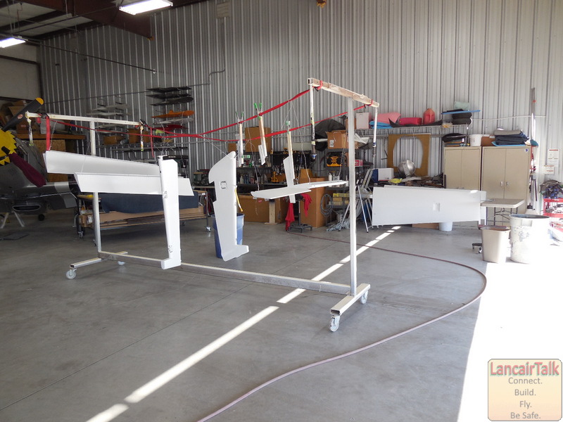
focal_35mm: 25
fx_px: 407
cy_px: 211
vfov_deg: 54.9
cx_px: 282
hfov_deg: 69.4
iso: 125
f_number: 3.1
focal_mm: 4.5
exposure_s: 1/100
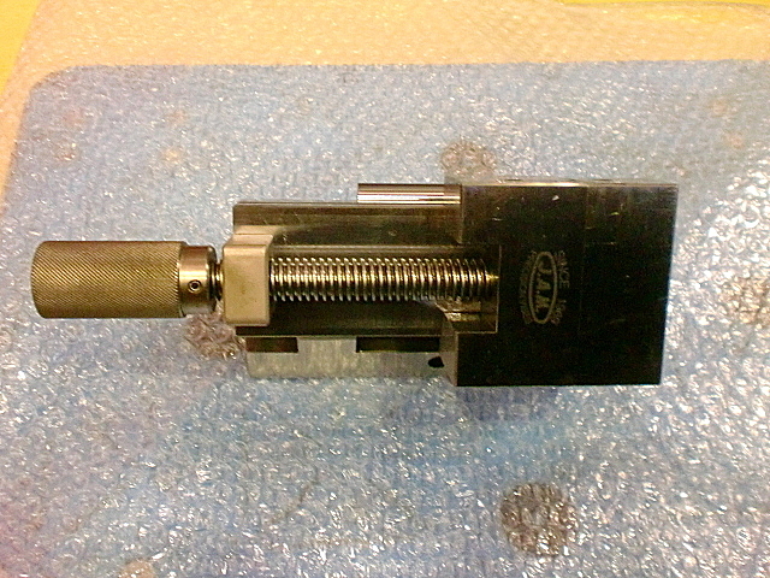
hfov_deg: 52.6
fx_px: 779
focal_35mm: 35
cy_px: 289
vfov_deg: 40.7
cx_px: 385
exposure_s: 1/60
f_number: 3.1
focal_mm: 6.3
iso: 800
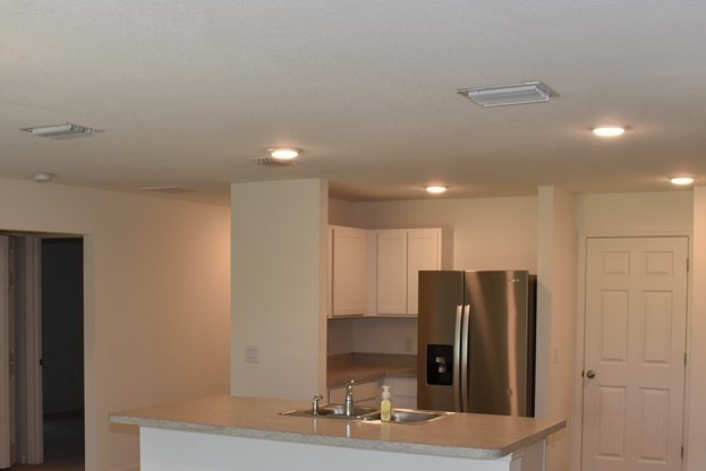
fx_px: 922
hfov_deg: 41.9
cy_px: 345
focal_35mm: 47
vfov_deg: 28.3
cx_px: 354
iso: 400
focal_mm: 18
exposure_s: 1/80
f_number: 5.6
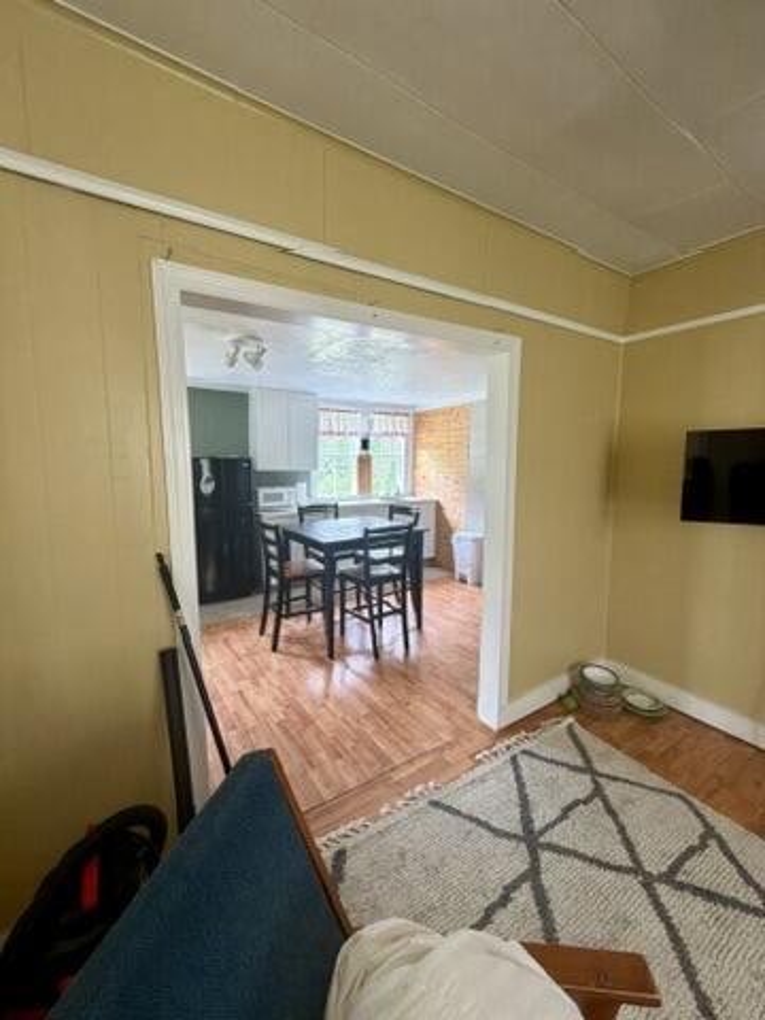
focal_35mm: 14
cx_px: 382
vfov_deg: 102.1
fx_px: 413
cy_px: 510
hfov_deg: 85.7
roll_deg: +0.0
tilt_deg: -8.2
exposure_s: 1/86
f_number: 2.2
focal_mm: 2.22
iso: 320
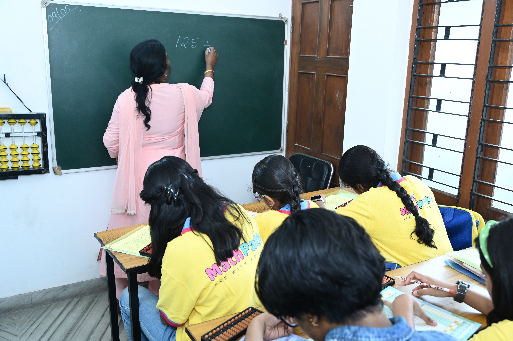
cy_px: 170
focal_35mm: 34
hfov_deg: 56.5
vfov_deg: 39.4
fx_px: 477
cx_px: 256
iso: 1600
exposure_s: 1/125
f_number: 5
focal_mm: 33.5
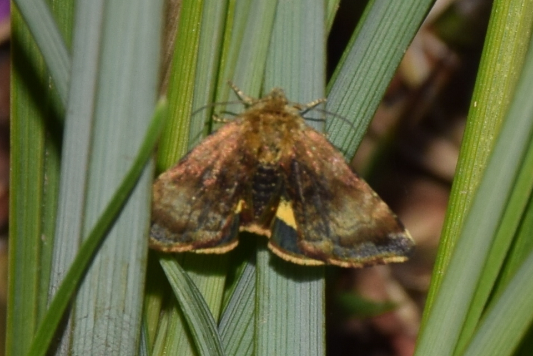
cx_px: 266
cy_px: 178
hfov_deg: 9.8
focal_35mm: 210
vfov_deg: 6.5
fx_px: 3109
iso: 100
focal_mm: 140
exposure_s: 1/160
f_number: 11
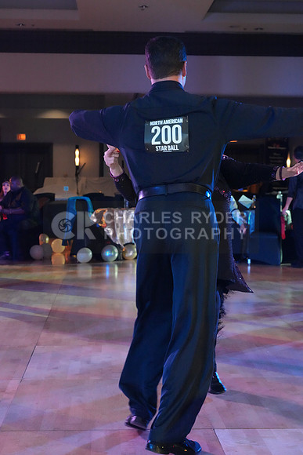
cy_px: 228
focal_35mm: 59
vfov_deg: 33.9
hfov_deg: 23.0
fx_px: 744
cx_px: 152
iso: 10000
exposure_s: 1/250
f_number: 6.3
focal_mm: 59
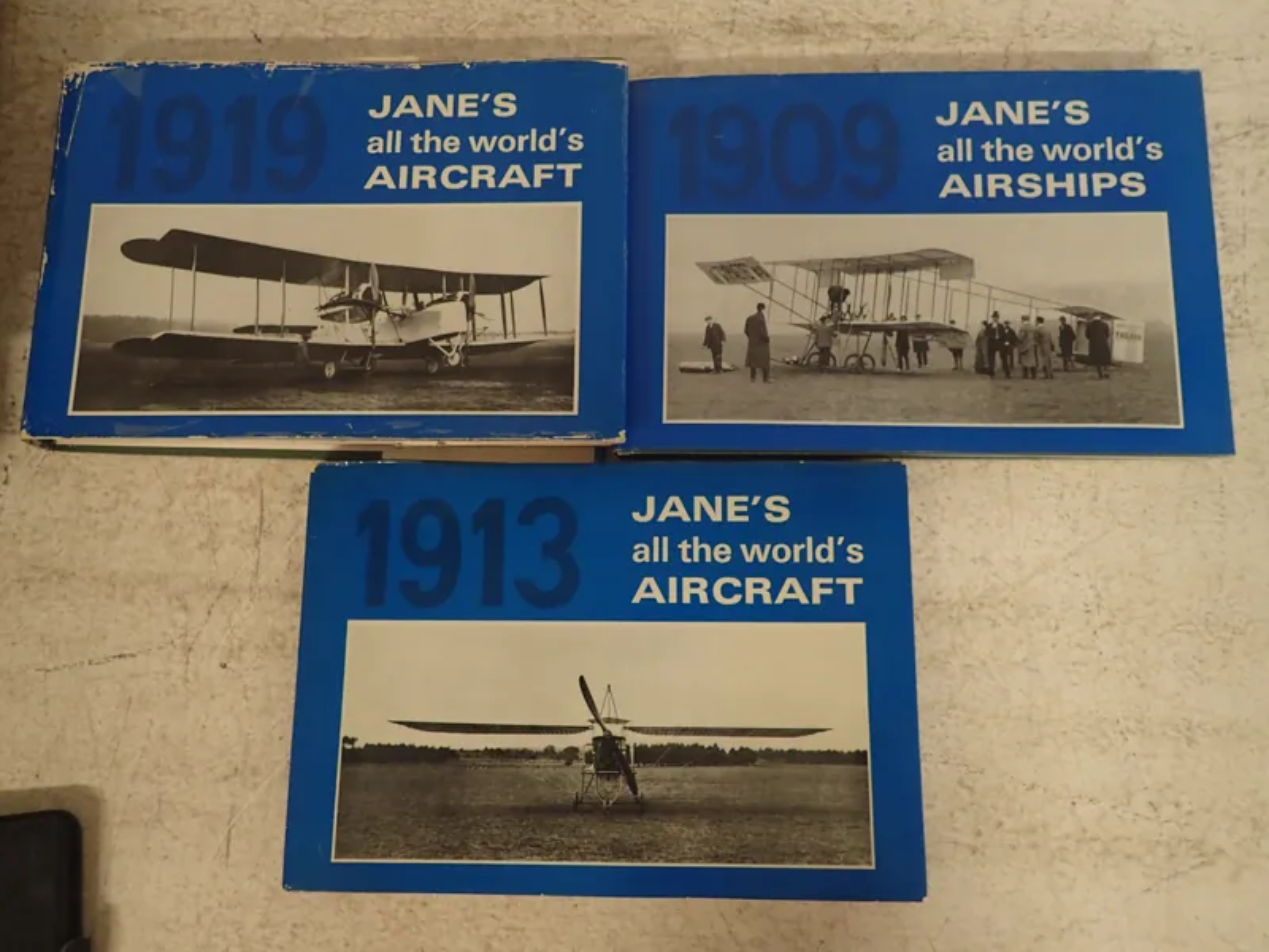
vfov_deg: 54.9
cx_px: 634
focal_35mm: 25
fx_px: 916
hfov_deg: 69.4
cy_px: 476
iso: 320
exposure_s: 1/30
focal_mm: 4.5
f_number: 2
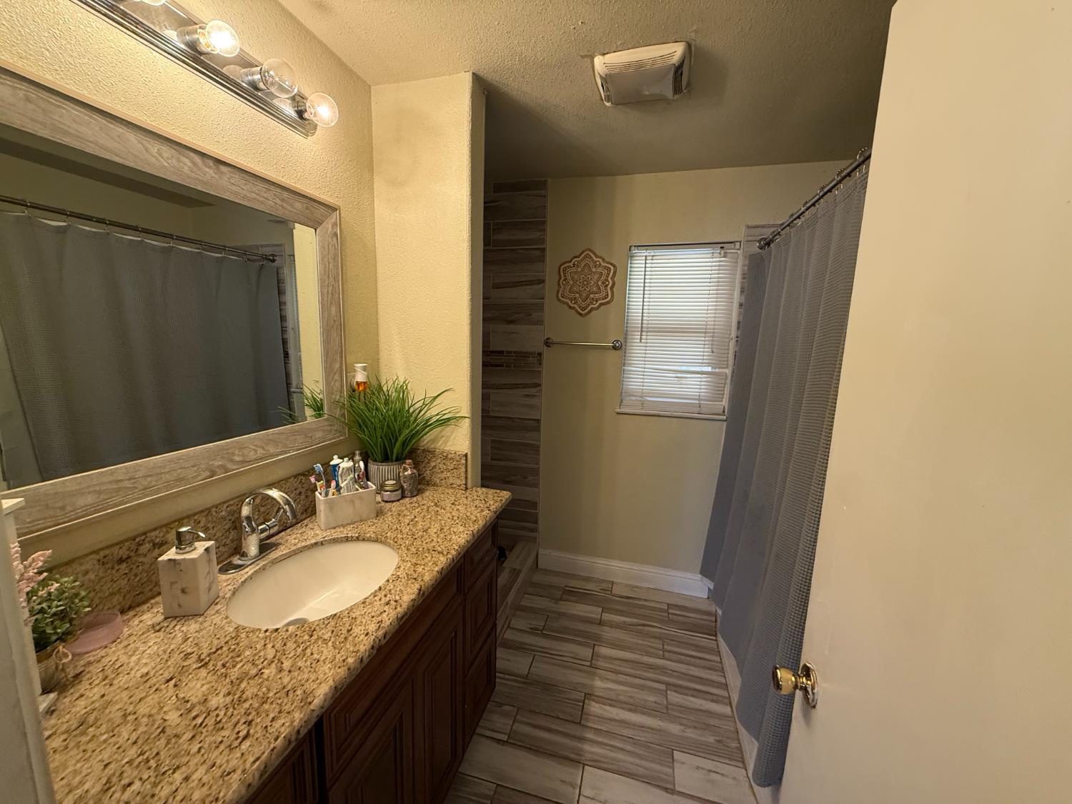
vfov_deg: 85.7
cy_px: 402
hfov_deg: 102.1
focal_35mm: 14
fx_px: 434
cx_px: 536
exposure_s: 1/60
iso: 250
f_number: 2.2
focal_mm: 2.22
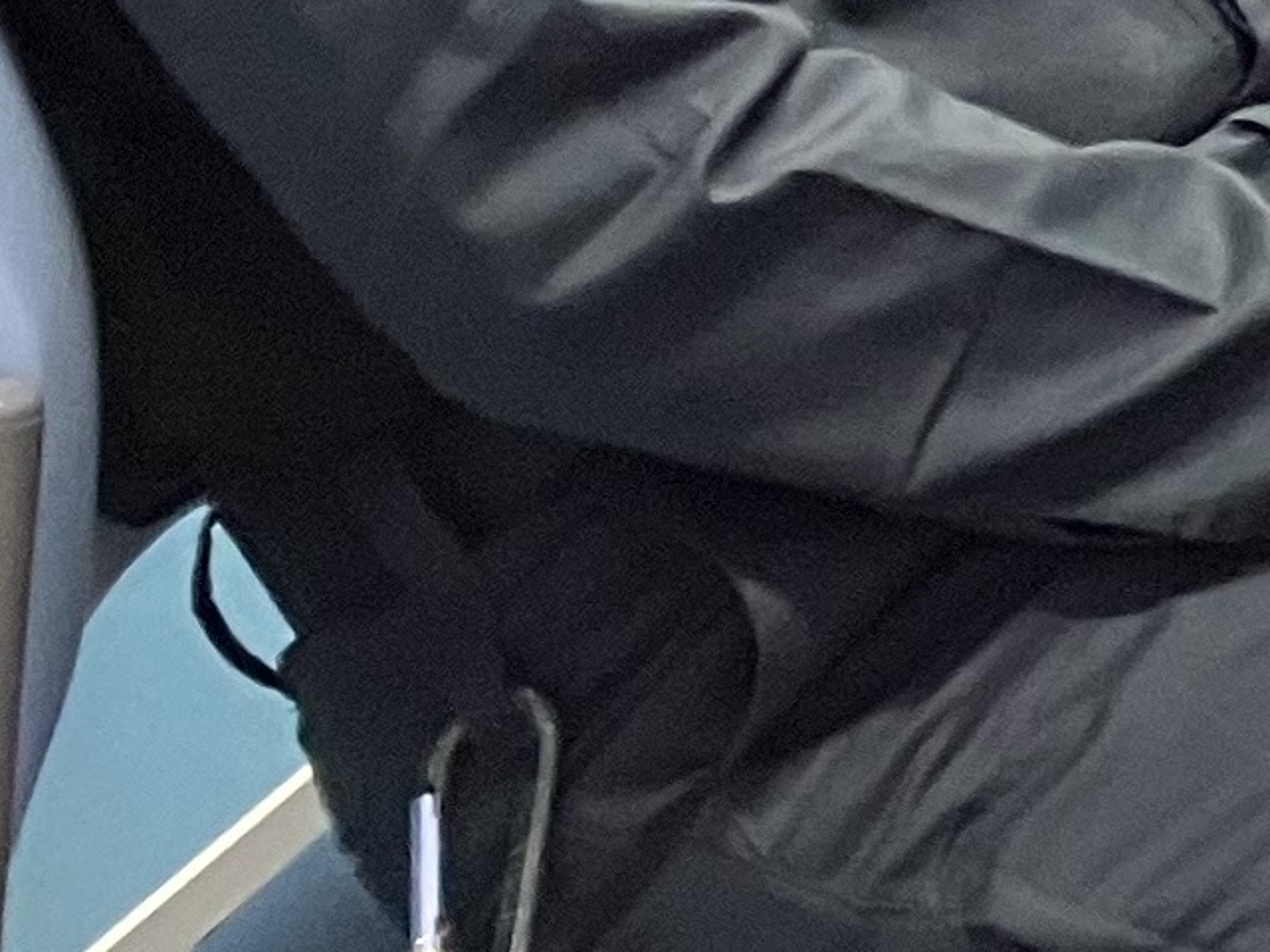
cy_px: -1182
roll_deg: -0.2
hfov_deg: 9.5
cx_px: 3394
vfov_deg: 7.9
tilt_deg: -2.1
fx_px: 6458
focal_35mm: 176
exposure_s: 1/60
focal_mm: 3.99
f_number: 1.8
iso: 80
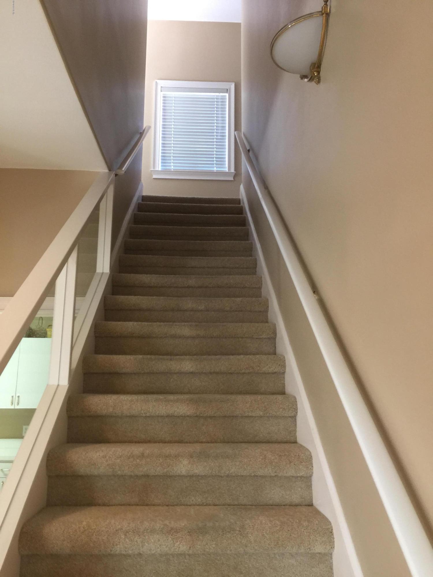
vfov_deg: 61.7
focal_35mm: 29
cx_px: 216
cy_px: 288
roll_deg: -0.2
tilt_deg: +13.9
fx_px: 484
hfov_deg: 48.2
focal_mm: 4.15
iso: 64
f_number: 2.2
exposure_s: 1/15
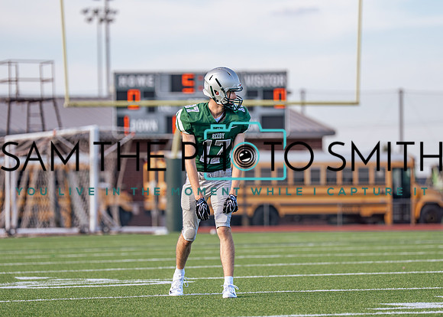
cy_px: 173
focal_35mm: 234
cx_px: 232
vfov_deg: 6.2
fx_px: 2942
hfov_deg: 8.6
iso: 250
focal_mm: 163
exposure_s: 1/2500
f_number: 2.8
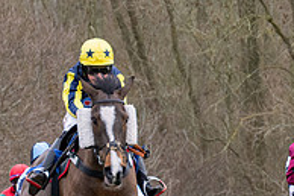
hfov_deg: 4.1
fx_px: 4153
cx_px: 111
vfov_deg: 2.7
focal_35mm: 509
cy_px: 191
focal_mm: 98
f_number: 4
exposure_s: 1/1250
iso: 800
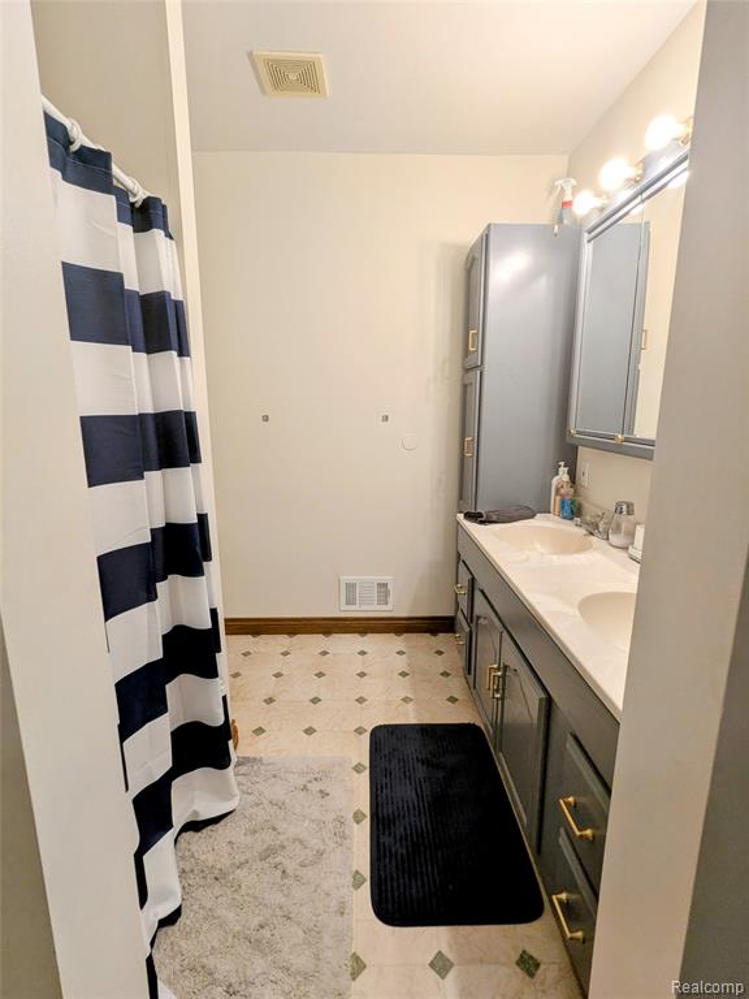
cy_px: 500
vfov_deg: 94.5
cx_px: 374
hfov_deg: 78.1
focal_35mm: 16
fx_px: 462
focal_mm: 2.35
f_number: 2.2
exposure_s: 1/60
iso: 44
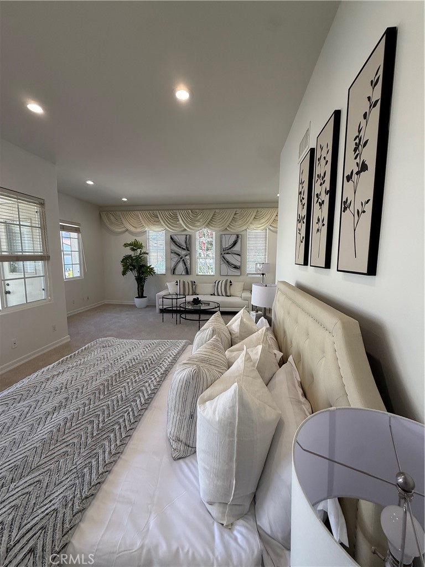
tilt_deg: -6.5
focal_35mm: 14
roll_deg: -0.2
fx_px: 229
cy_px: 284
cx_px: 212
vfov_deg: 102.1
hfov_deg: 85.7
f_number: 2.2
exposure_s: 1/120
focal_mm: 2.22
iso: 100
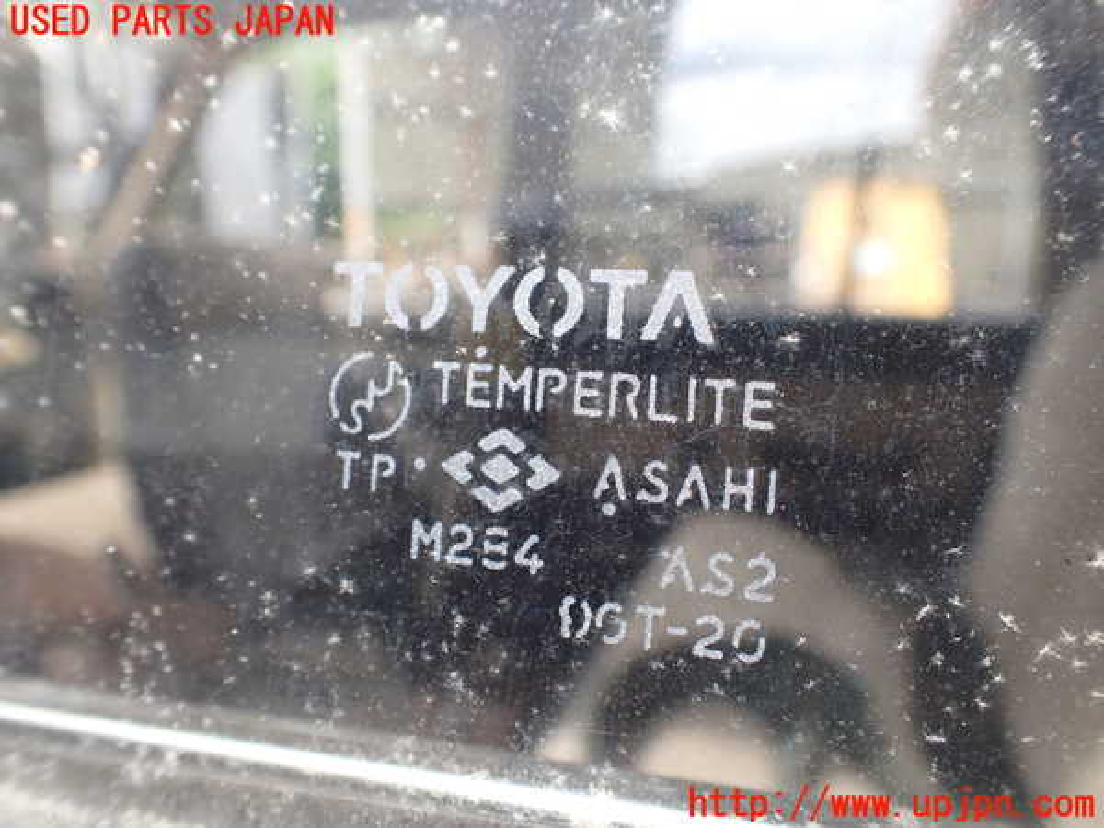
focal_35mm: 30
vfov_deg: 46.8
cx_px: 552
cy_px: 414
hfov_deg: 60.0
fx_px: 957
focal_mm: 5.4
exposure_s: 1/160
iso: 100
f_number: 3.2
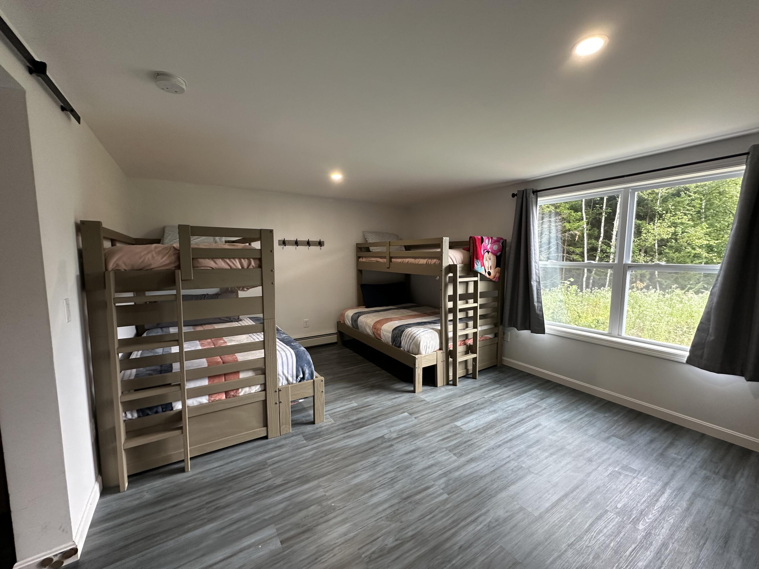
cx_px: 380
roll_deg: -0.5
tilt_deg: -5.7
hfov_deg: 102.1
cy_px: 284
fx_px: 307
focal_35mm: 14
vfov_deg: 85.7
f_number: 2.2
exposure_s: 1/60
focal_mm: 2.22
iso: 200
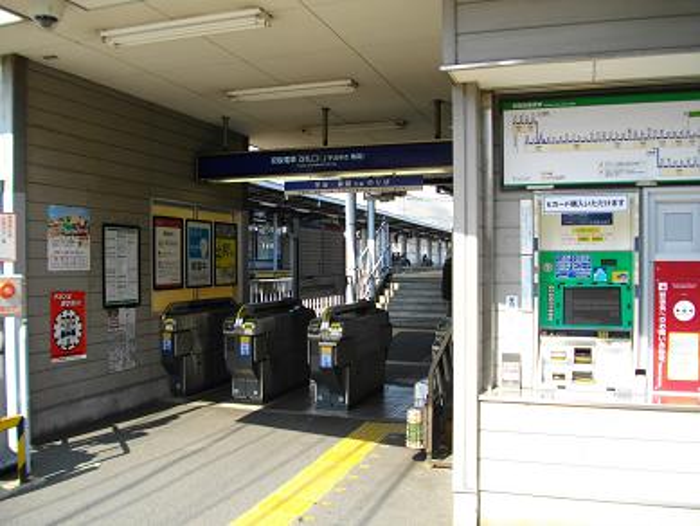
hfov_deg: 56.8
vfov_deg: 44.2
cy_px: 263
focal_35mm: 32
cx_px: 350
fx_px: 647
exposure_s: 1/400
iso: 100
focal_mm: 5.7
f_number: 2.9
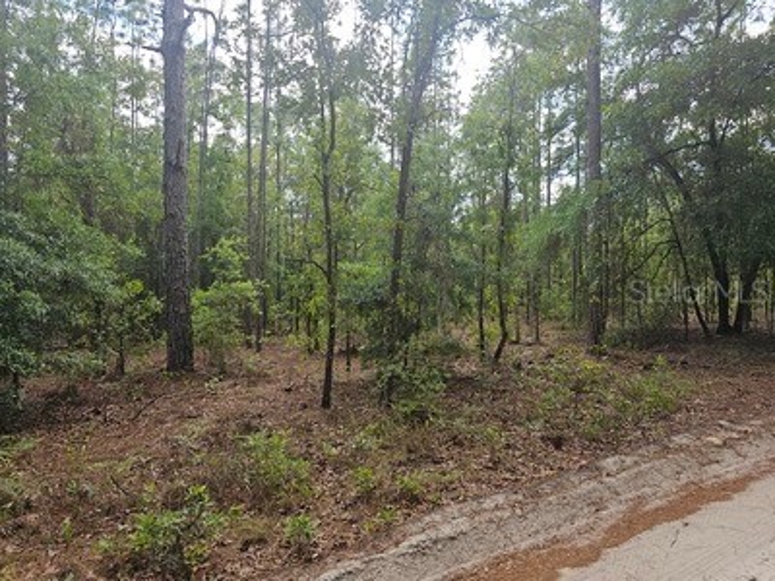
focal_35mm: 23
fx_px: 515
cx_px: 388
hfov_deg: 73.9
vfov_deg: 58.9
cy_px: 290
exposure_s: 1/60
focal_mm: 6.3
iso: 12
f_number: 1.7
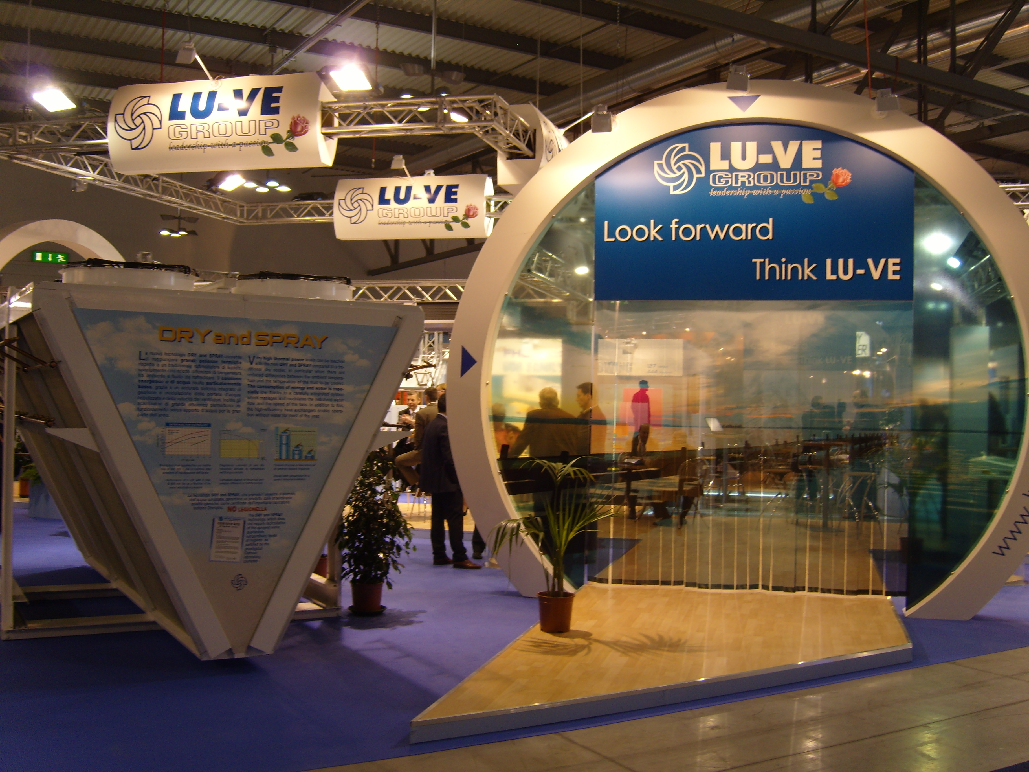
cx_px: 514
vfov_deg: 40.7
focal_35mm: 35
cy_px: 386
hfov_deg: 52.6
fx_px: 1040
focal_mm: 7.4
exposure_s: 1/45
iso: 80
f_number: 2.8
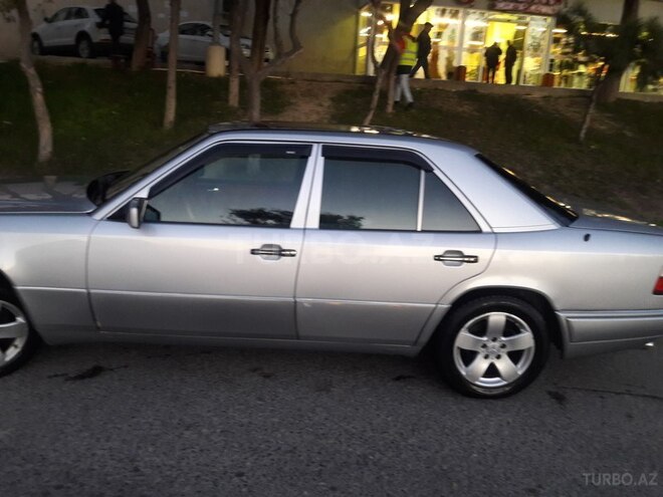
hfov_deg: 63.4
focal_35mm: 28
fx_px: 536
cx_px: 332
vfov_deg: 49.7
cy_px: 248
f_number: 1.9
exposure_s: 1/25
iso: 160
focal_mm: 3.7
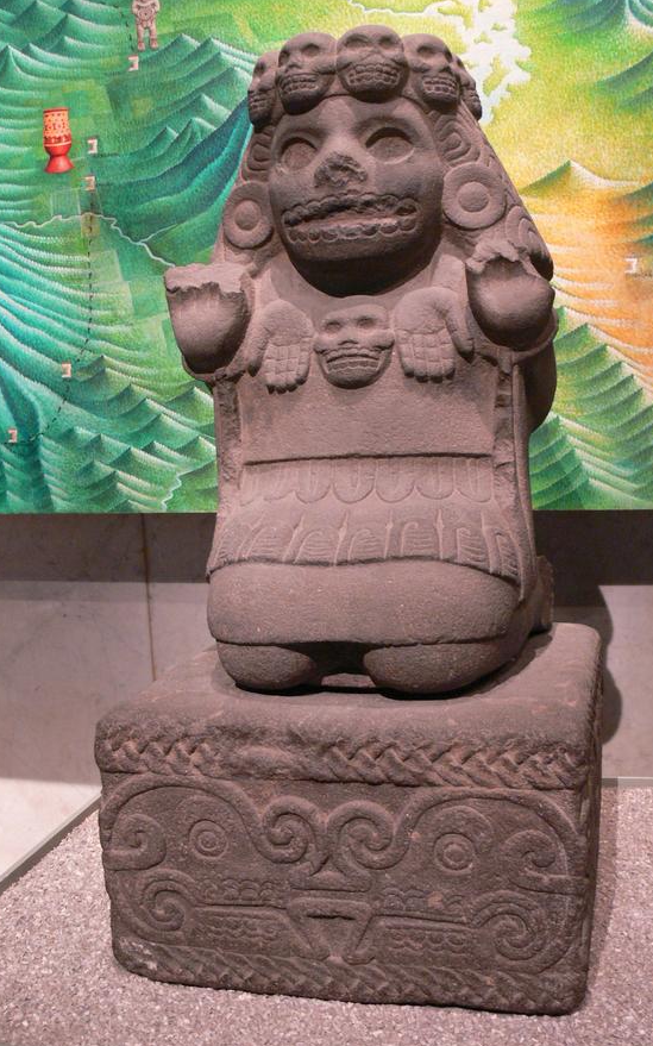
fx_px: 1083
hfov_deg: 33.5
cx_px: 387
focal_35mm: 38
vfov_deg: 51.5
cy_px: 531
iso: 200
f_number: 2.8
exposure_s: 1/6
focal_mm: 7.4
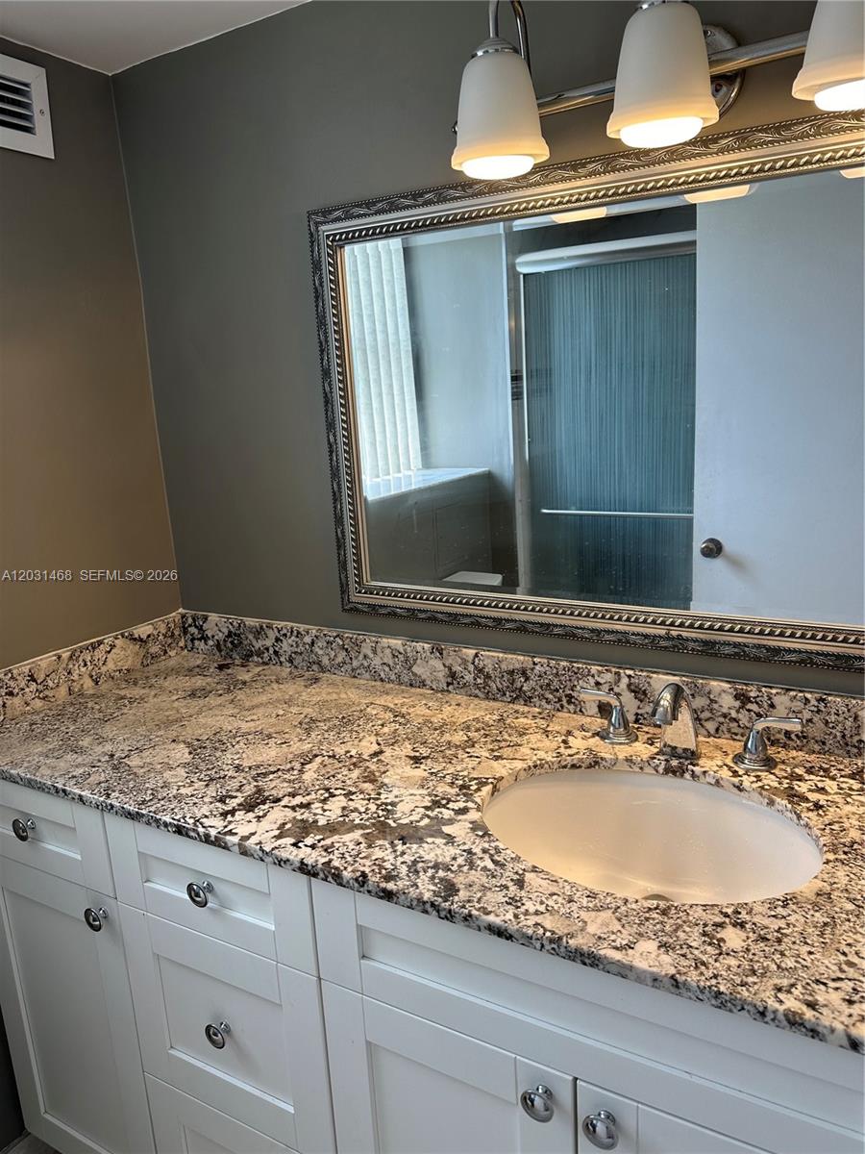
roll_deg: +2.8
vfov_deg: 71.6
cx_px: 432
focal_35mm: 24
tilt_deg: -13.2
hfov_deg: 56.8
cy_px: 577
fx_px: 800
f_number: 1.78
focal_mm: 6.86
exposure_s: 1/166
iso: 64
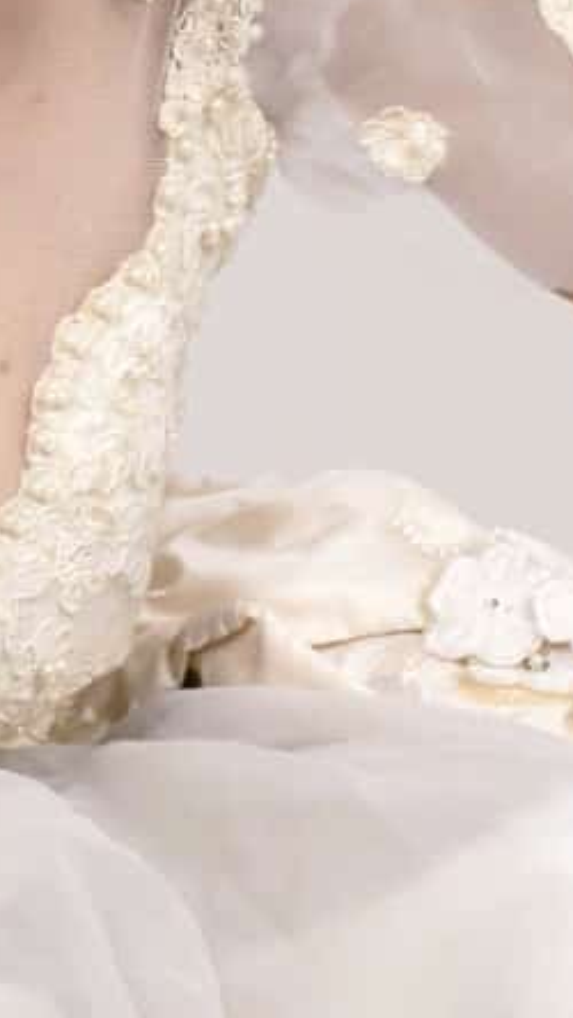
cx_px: -385
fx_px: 7179
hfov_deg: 4.5
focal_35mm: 266
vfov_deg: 8.1
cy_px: 433
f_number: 10
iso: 80
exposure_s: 1/160
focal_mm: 50
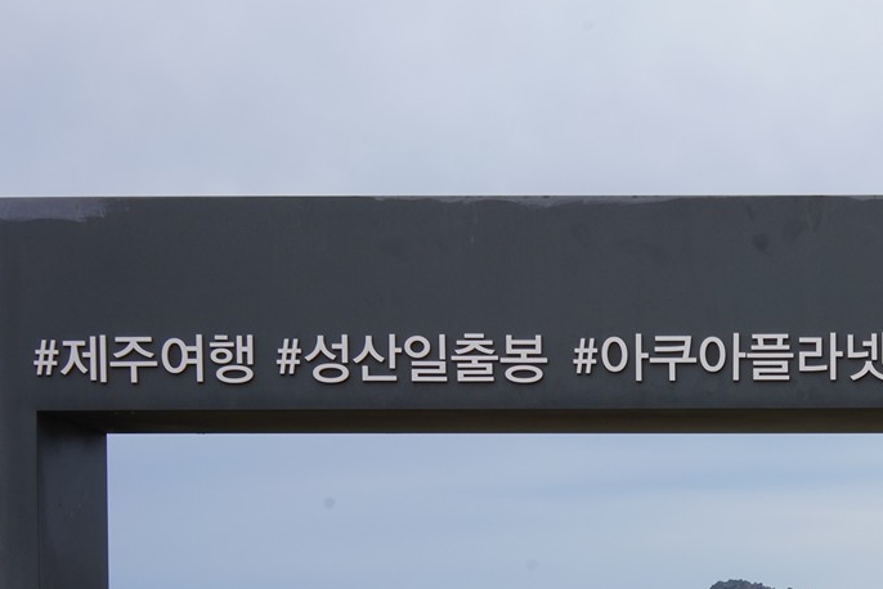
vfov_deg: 12.9
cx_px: 1001
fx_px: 2503
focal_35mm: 102
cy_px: 824
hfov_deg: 19.1
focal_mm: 35
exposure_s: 1/100
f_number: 18
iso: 400
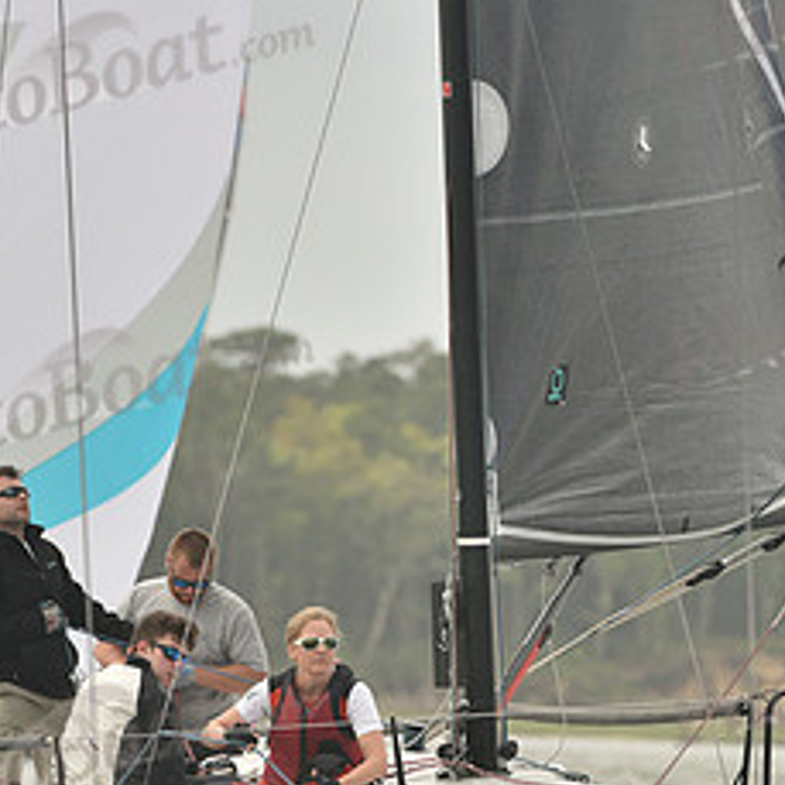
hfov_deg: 2.0
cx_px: 494
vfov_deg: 2.0
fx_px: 22142
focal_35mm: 863
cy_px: 530
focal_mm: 400
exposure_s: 1/800
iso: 400
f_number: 8
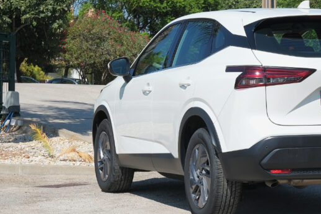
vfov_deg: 10.6
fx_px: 1150
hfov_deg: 15.7
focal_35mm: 129
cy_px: 112
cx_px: 278
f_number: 9
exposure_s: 1/320
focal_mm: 43.2
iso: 160
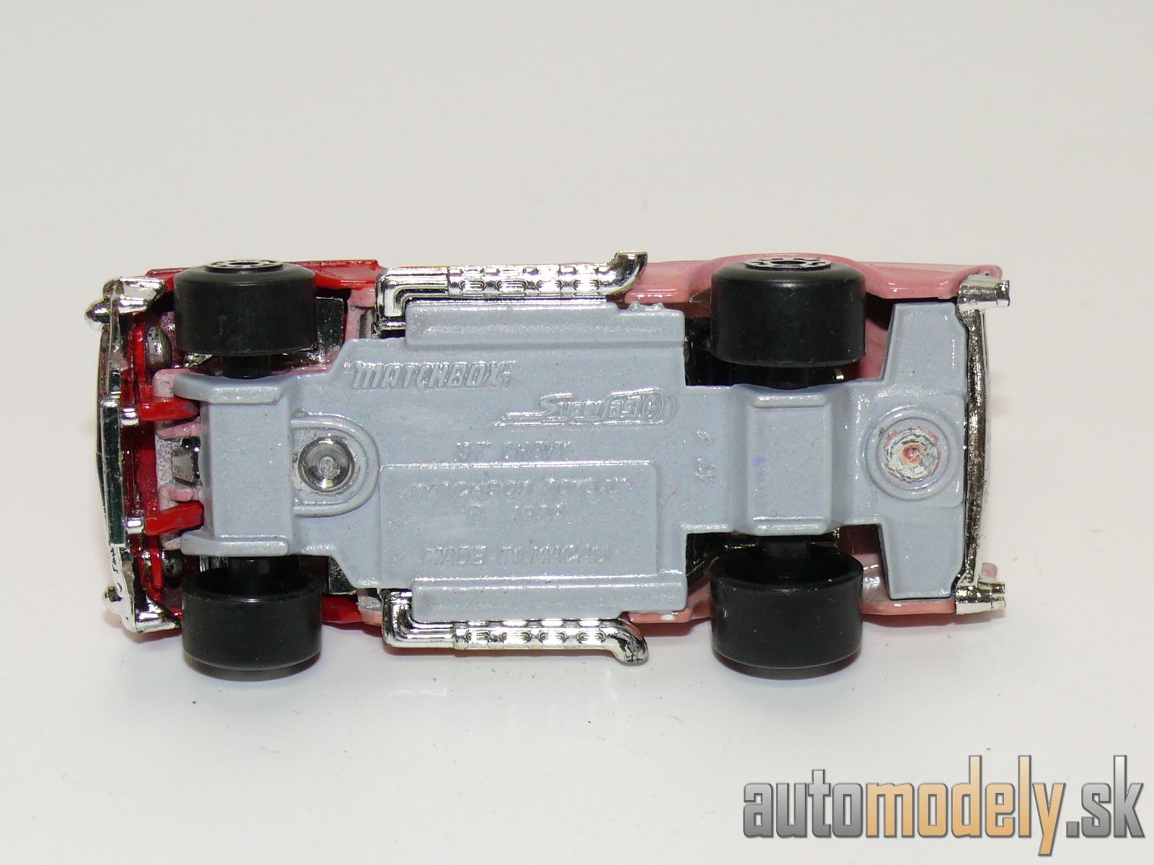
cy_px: 432
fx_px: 3167
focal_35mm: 95
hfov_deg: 20.7
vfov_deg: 15.6
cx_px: 577
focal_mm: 12.9
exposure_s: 1/30
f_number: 4
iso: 100
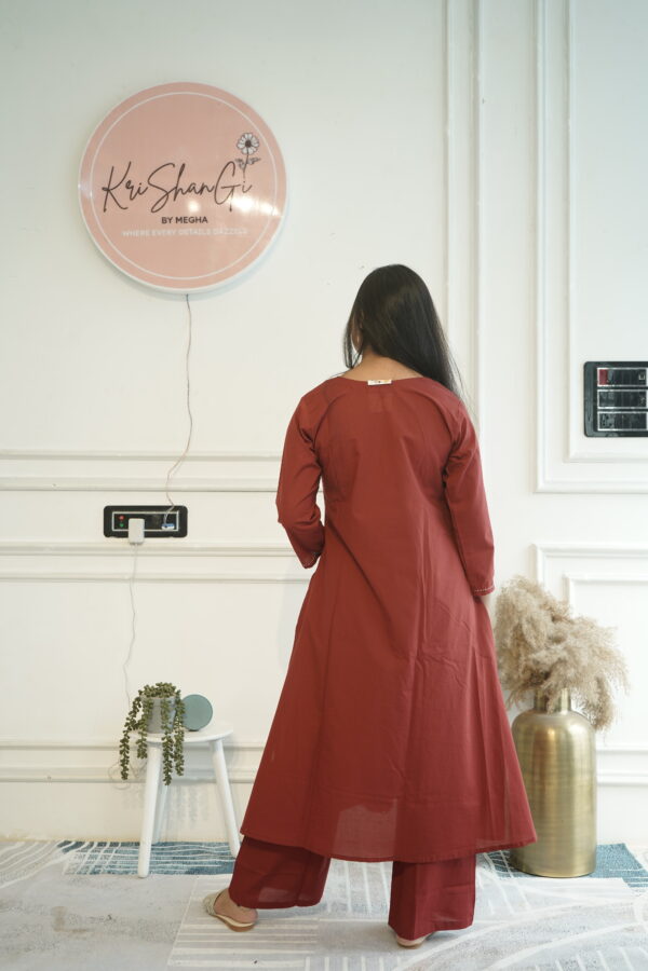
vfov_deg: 49.6
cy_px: 486
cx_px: 324
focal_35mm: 39
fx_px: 1053
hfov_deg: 34.2
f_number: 5.6
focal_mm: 39
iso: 250
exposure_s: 1/100
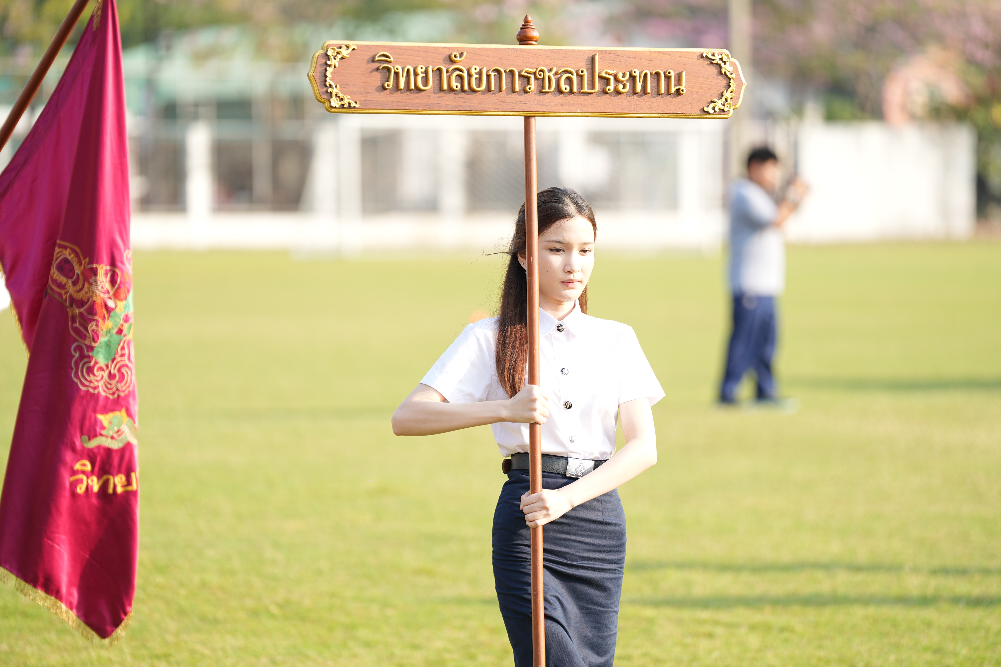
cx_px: 500
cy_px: 334
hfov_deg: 12.2
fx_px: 4671
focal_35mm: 168
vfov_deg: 8.2
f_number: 2.8
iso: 160
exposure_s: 1/640
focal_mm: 168
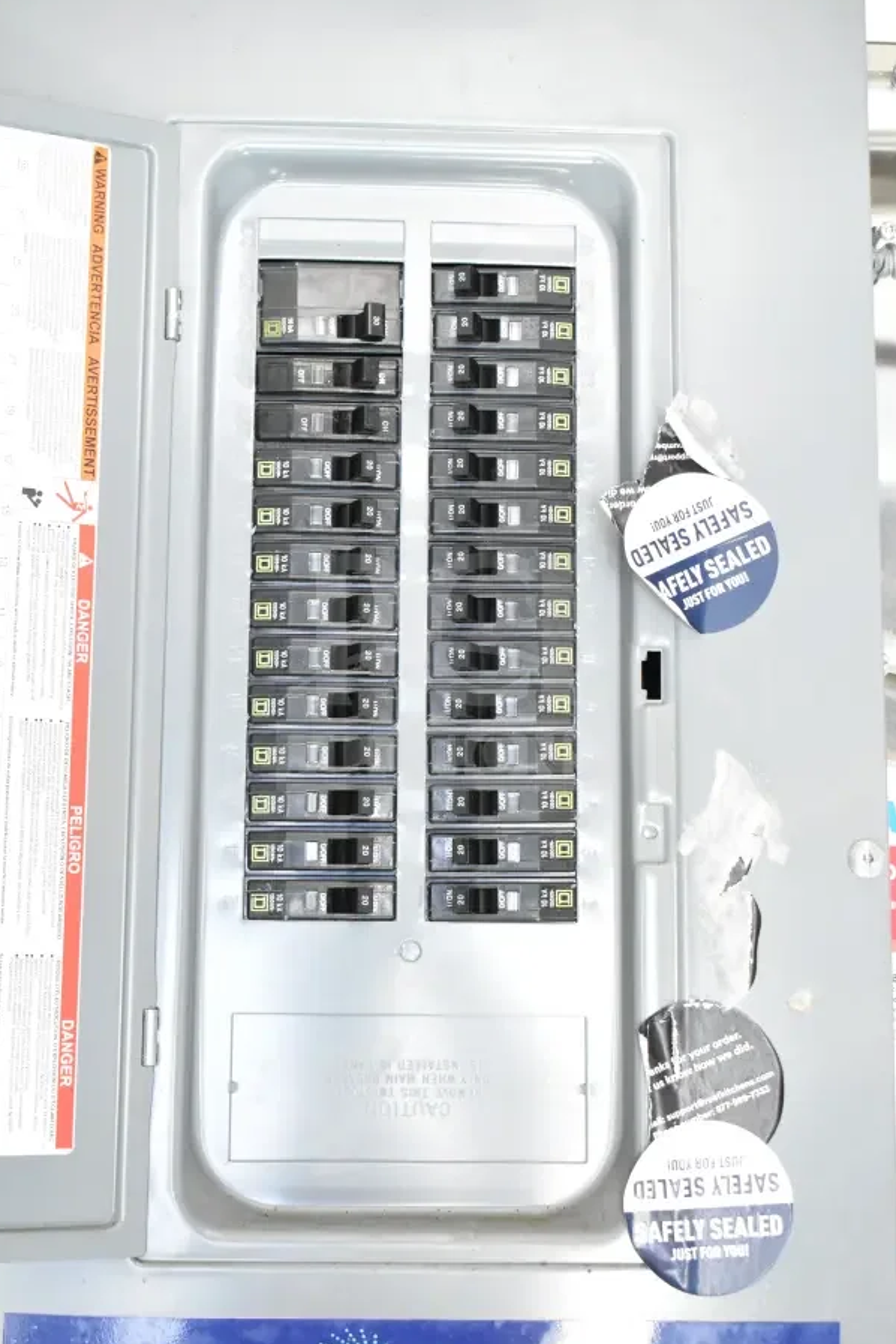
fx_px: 1941
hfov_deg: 26.0
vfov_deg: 38.2
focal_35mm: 52
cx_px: 444
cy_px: 671
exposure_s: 1/125
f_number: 5.6
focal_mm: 34
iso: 6400
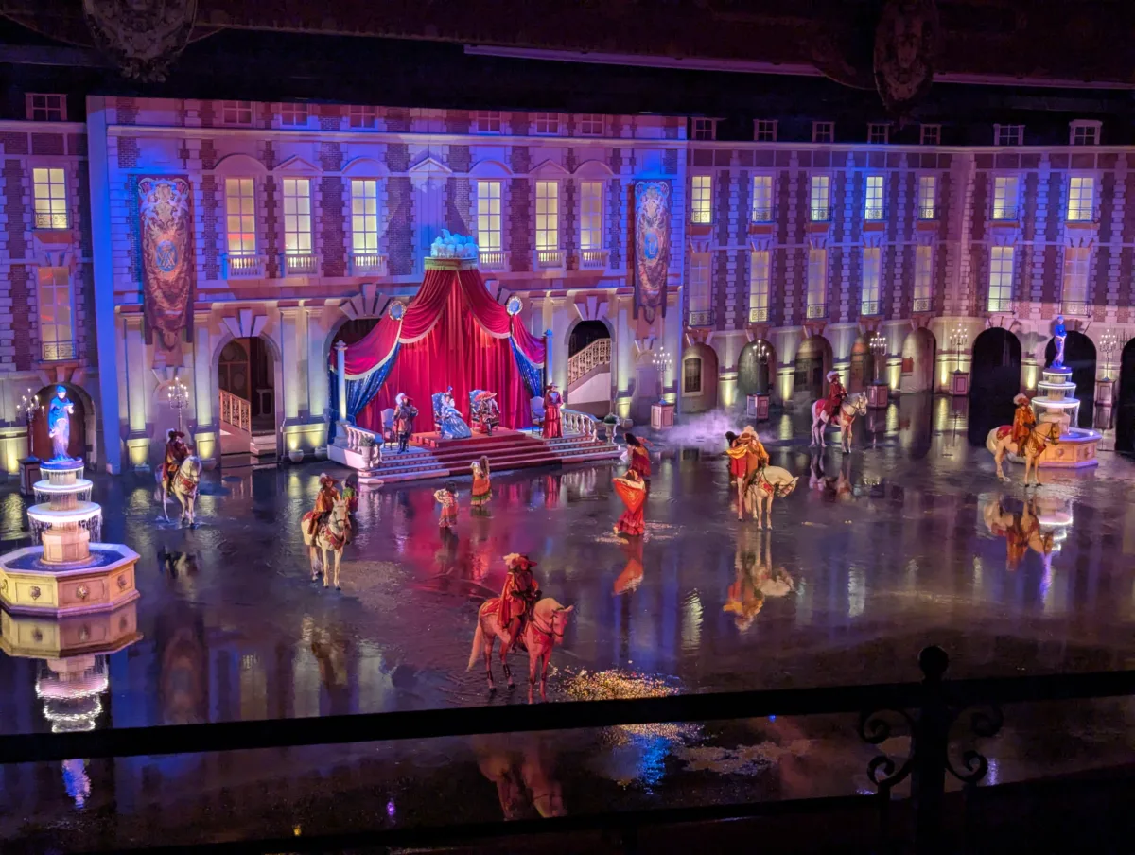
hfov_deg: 39.6
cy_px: 428
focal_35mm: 48
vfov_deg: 30.3
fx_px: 1576
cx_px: 568
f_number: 1.85
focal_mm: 6.81
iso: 472
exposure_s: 1/37
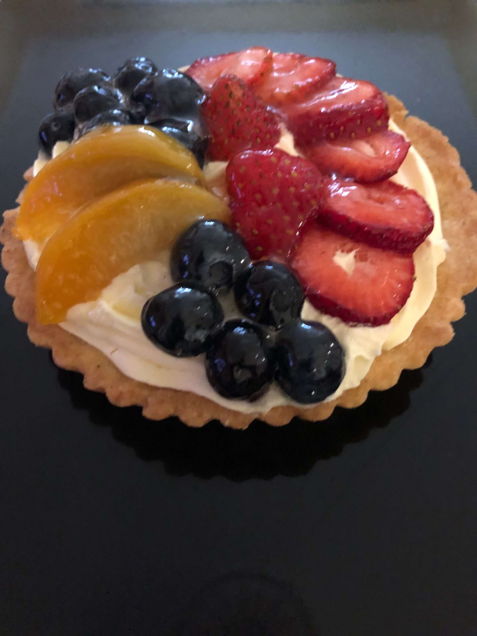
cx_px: 238
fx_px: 514
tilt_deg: -56.4
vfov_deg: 63.4
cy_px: 318
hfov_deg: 49.7
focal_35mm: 28
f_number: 1.8
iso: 160
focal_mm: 3.99
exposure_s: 1/4
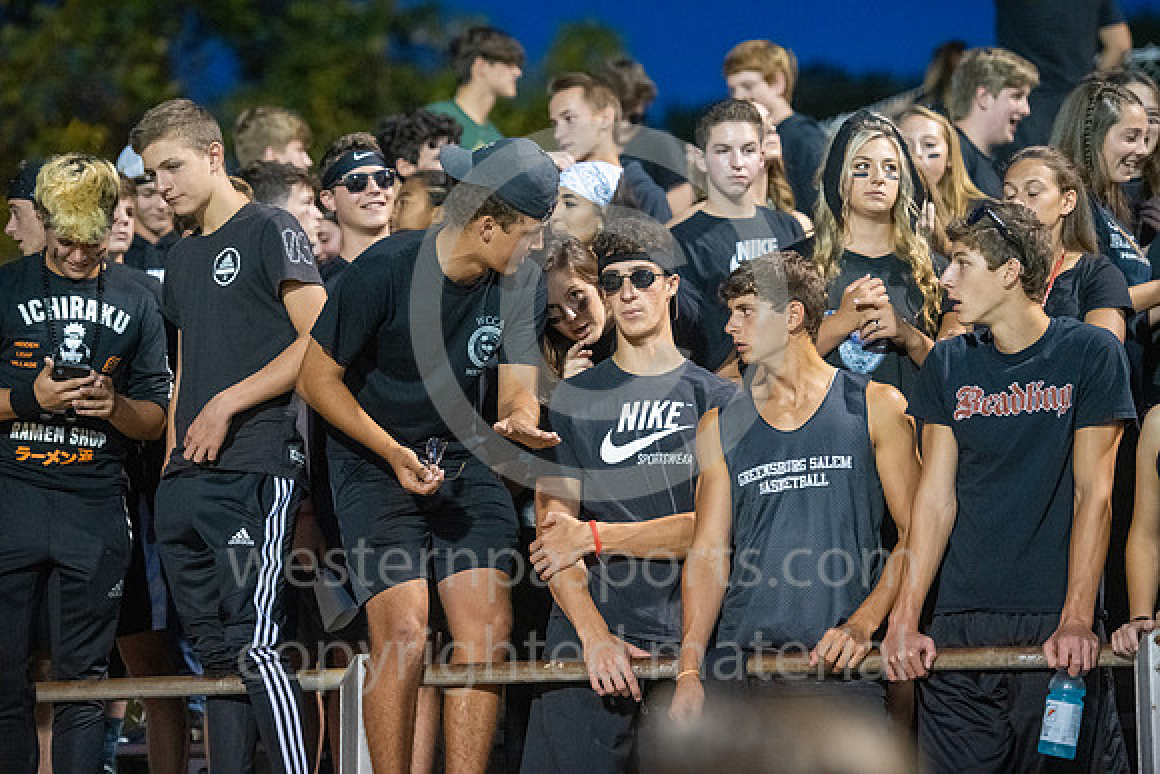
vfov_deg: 11.0
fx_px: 4029
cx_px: 580
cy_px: 387
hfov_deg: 16.4
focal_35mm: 125
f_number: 2.8
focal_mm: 125
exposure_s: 1/400
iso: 6400
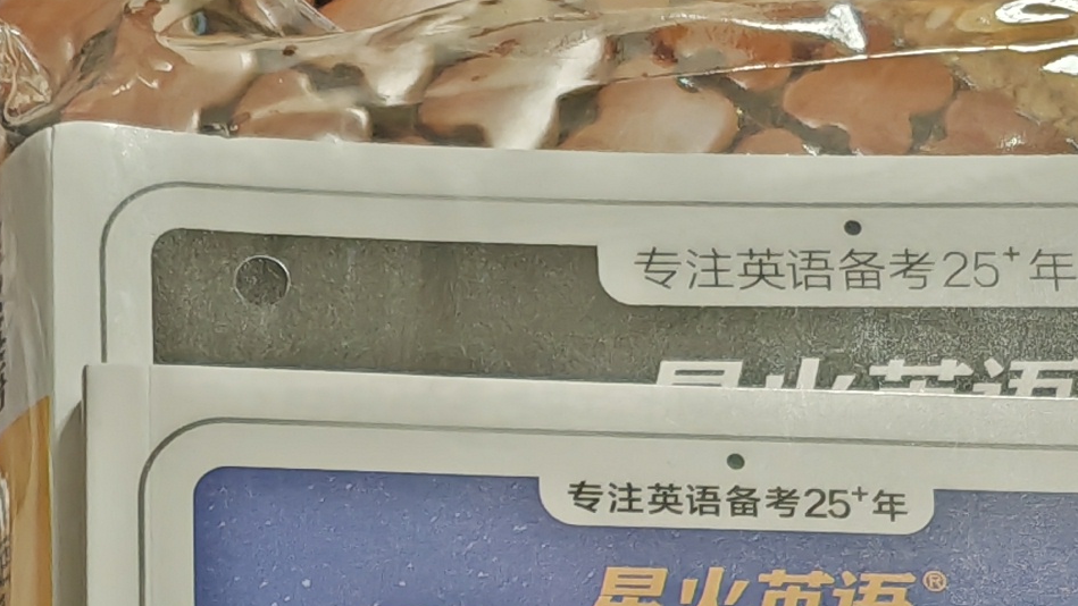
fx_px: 3573
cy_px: 1518
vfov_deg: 8.7
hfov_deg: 17.0
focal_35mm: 125
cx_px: 156
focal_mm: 7.62
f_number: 1.6
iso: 400
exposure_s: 1/50
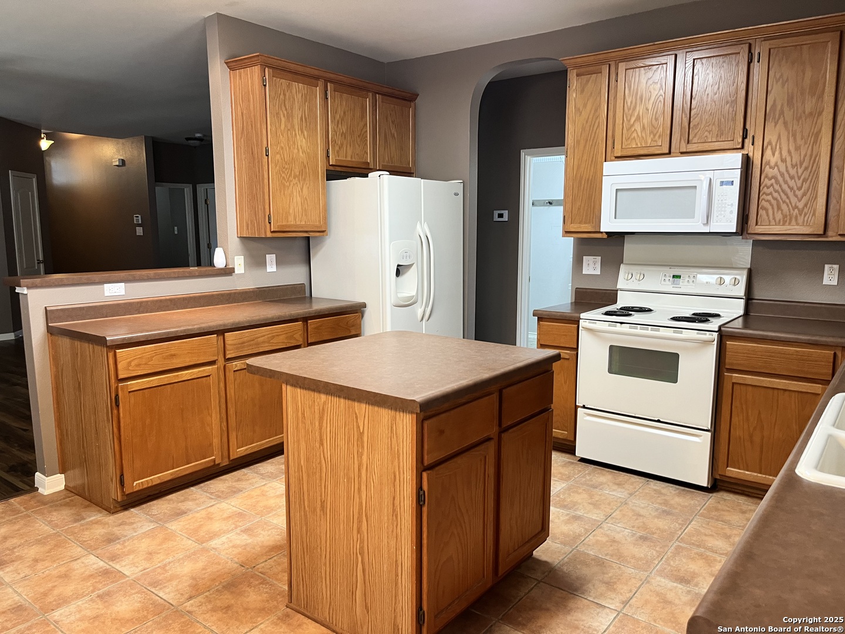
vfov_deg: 53.1
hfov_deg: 67.3
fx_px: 635
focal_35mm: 26
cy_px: 317
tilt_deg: -7.6
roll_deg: +0.6
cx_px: 422
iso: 125
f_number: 1.6
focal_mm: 5.1
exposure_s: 1/60
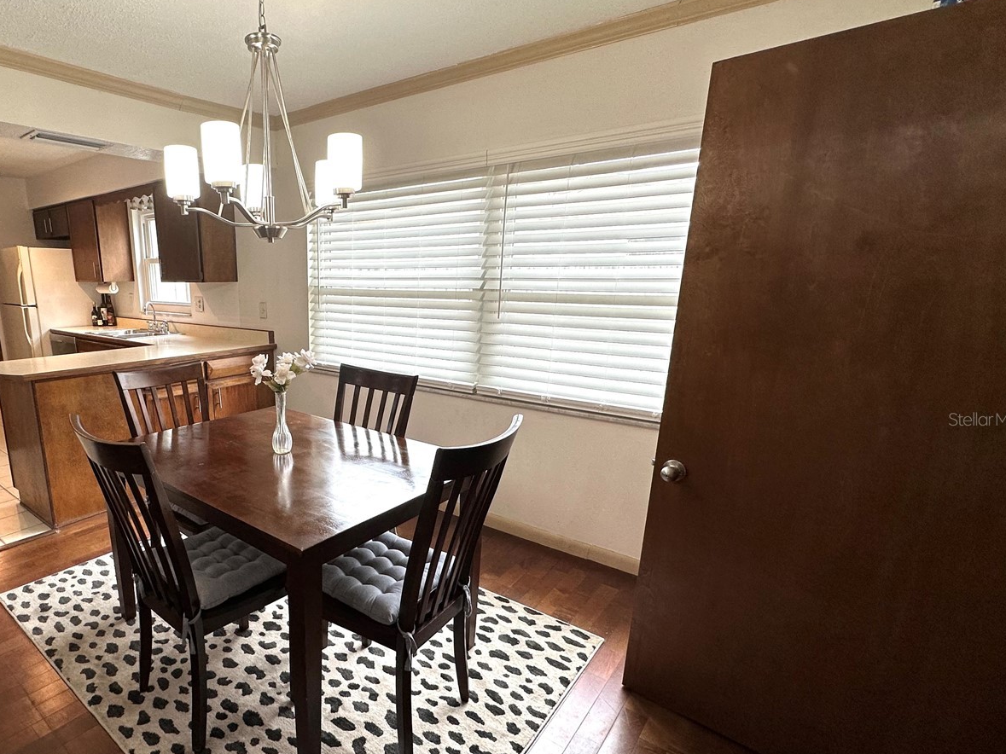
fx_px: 552
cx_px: 346
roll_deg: +0.2
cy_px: 419
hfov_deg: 82.2
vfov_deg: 68.5
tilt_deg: -14.1
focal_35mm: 19
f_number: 2.2
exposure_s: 1/120
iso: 100
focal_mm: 2.22
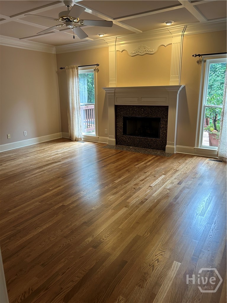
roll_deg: +1.9
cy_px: 152
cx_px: 114
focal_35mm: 26
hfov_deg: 53.1
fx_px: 227
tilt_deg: -13.0
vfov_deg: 67.3
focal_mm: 5.7
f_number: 1.5
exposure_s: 1/120
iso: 125
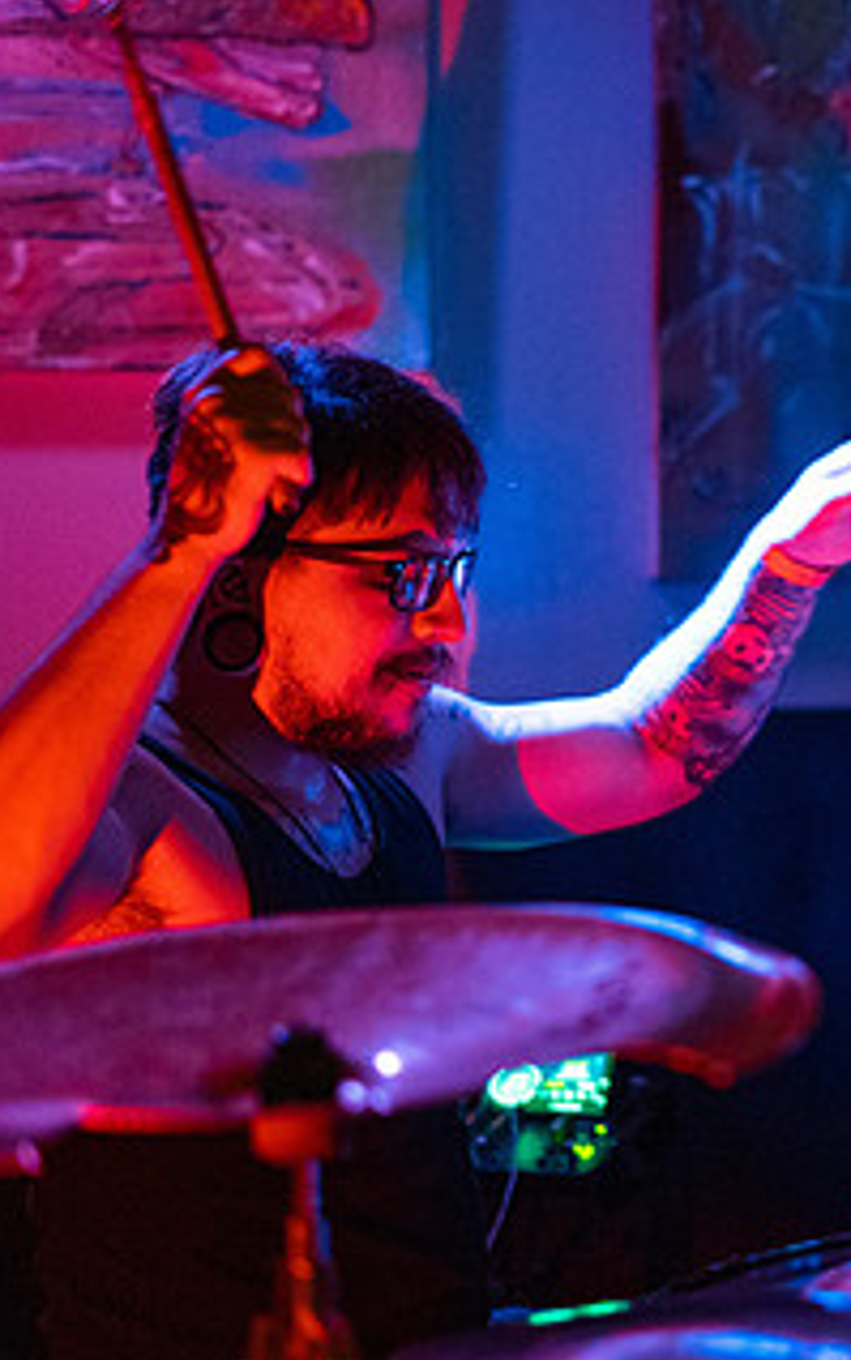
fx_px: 3448
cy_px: 746
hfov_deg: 13.9
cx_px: 838
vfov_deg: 22.3
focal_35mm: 93
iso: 4000
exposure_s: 1/200
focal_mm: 50
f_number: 1.8
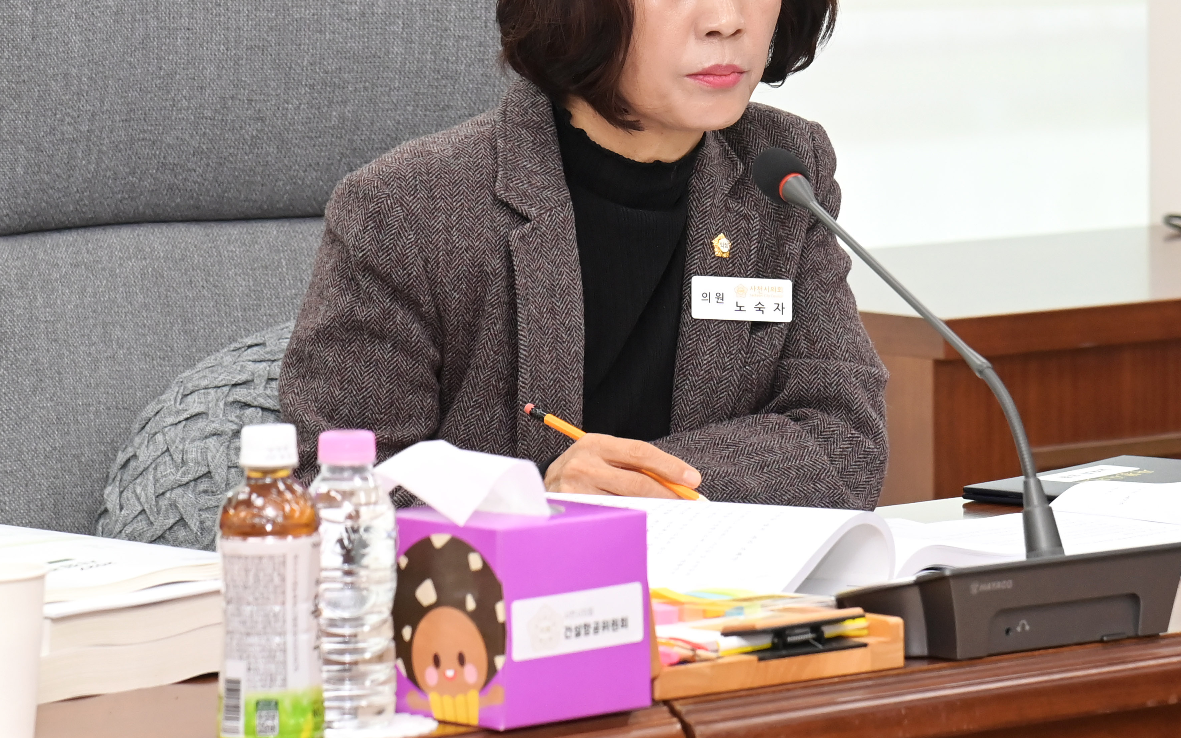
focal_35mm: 193
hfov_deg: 10.8
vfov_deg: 6.8
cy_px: 155
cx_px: 808
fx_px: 6212
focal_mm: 120
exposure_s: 1/250
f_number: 6.3
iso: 3200
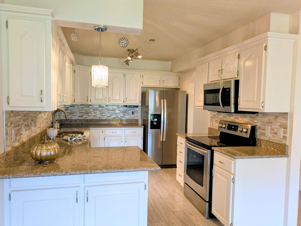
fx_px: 217
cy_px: 113
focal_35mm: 25
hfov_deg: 69.4
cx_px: 150
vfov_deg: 54.9
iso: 60
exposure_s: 1/24
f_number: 1.89
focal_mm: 5.43
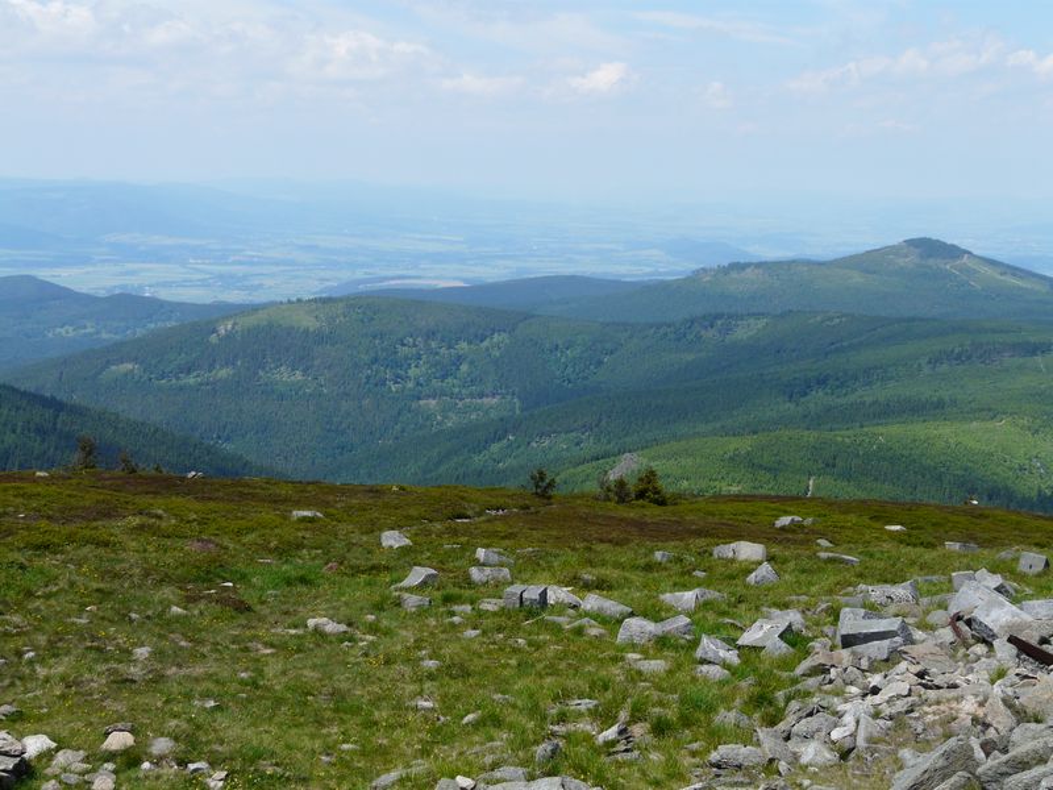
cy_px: 395
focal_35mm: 58
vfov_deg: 25.2
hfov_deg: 33.2
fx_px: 1764
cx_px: 526
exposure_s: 1/400
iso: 100
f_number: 5.6
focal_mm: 9.5
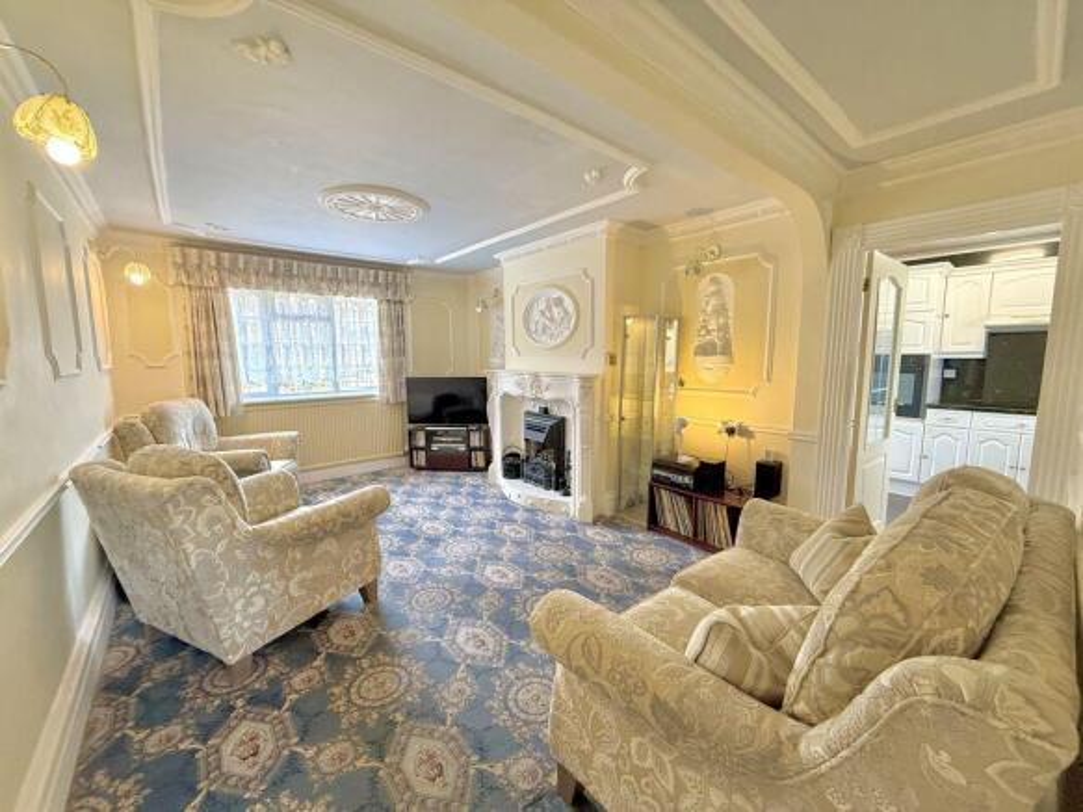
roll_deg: +0.7
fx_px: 438
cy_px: 406
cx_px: 542
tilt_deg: -6.2
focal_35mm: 14
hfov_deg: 102.1
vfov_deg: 85.7
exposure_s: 1/100
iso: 250
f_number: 2.2
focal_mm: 2.22
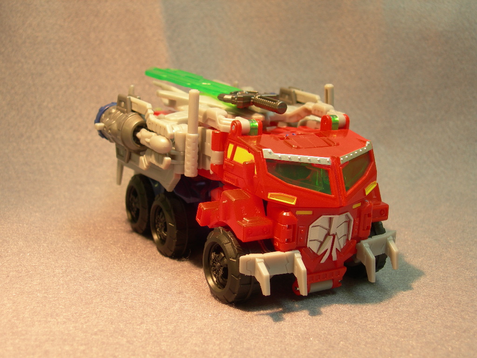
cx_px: 238
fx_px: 703
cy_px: 179
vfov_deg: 28.6
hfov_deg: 37.5
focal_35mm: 51
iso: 50
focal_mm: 10.6
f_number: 3.2
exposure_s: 1/8.6
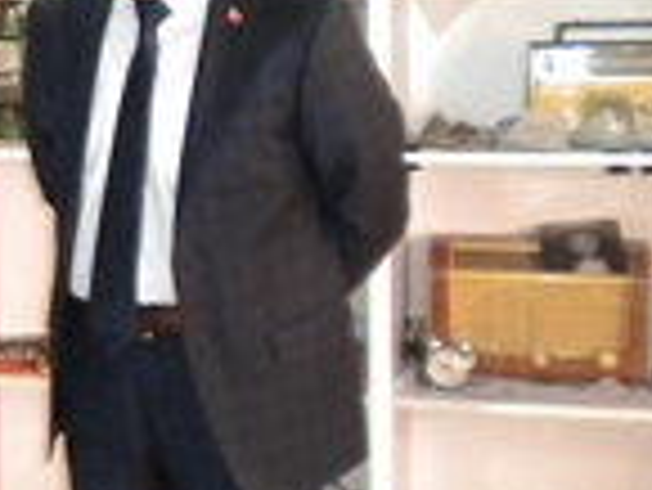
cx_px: -319
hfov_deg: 16.6
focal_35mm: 108
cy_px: 157
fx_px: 2036
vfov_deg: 13.7
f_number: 3.1
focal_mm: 6.3
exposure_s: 1/30
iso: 400
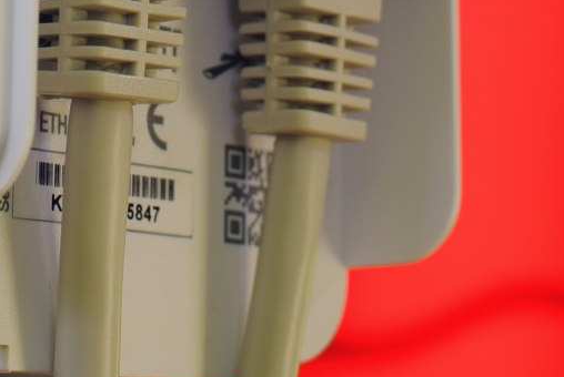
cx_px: 30
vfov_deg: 10.1
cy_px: -52
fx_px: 2117
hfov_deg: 15.0
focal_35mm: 135
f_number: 4.5
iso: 100
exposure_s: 1/40
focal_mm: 18.5
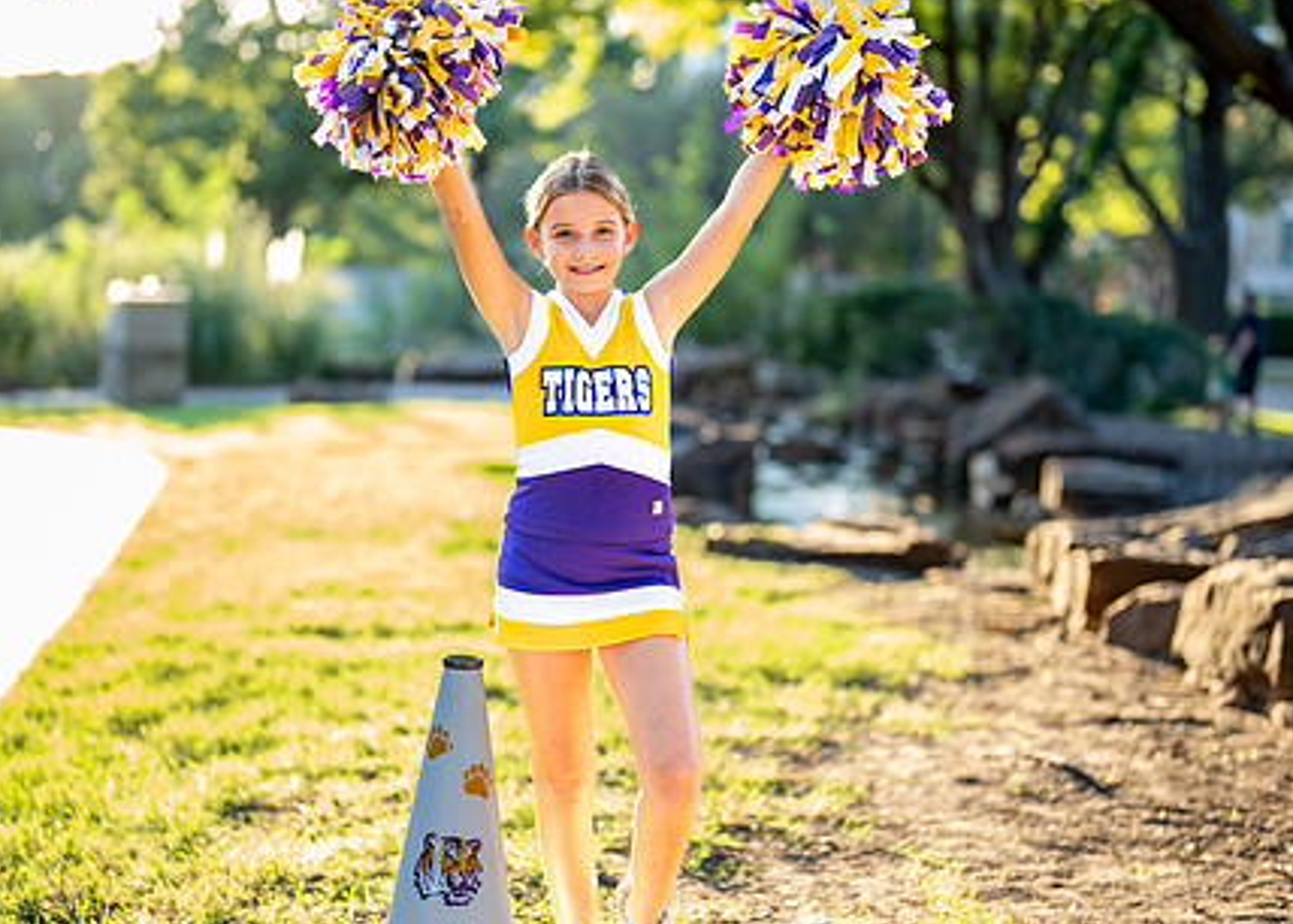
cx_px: 599
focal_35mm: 73
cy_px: 490
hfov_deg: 27.1
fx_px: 2682
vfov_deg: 19.6
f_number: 1.2
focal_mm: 50
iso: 250
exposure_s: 1/500
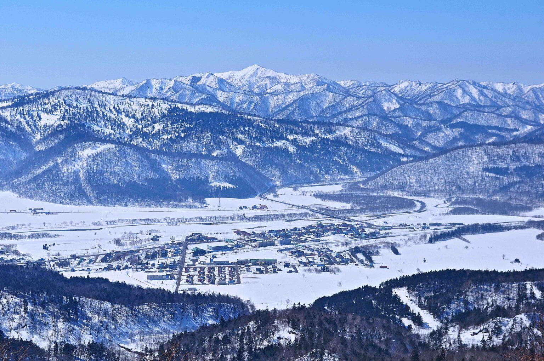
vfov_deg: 21.5
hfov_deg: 31.9
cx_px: 272
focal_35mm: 63
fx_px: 951
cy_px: 180
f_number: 11
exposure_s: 1/500
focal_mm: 42
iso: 200
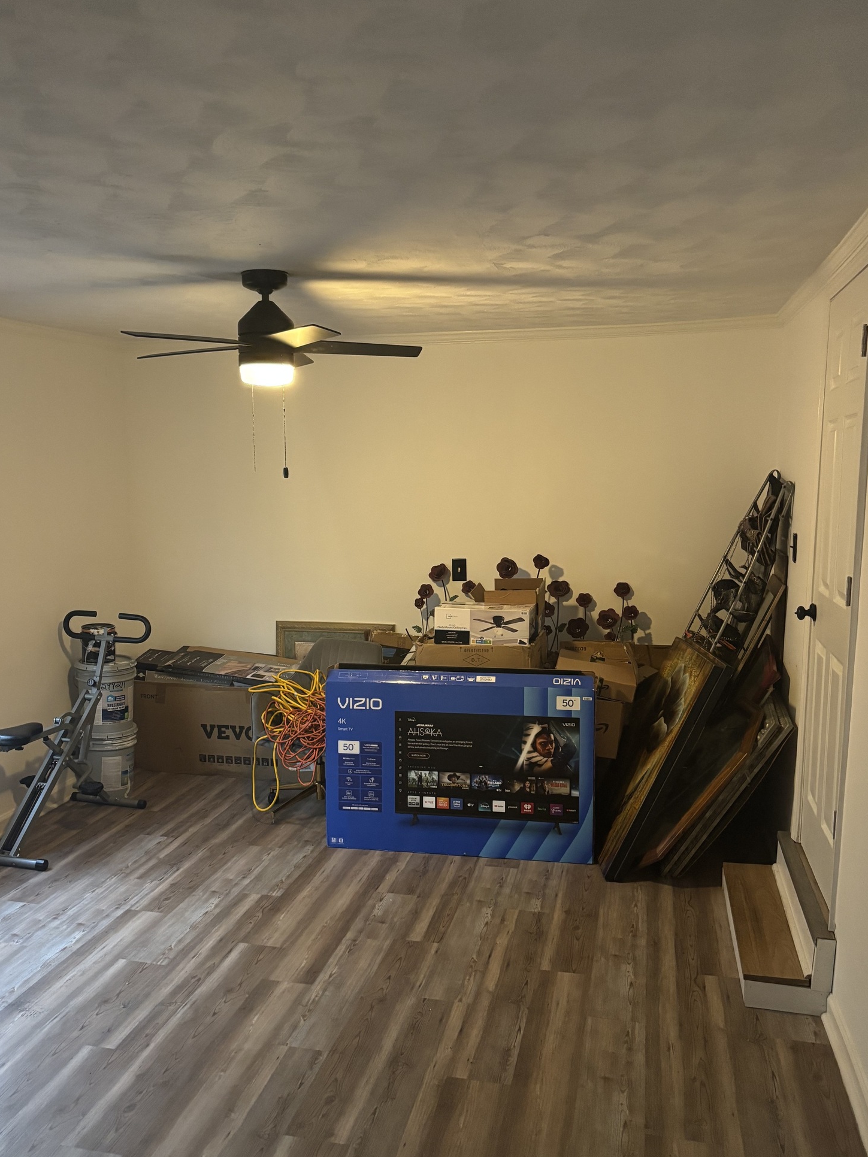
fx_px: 1036
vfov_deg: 58.2
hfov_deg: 45.4
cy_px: 637
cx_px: 391
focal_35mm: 31
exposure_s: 1/30
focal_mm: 5.96
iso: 500
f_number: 1.6
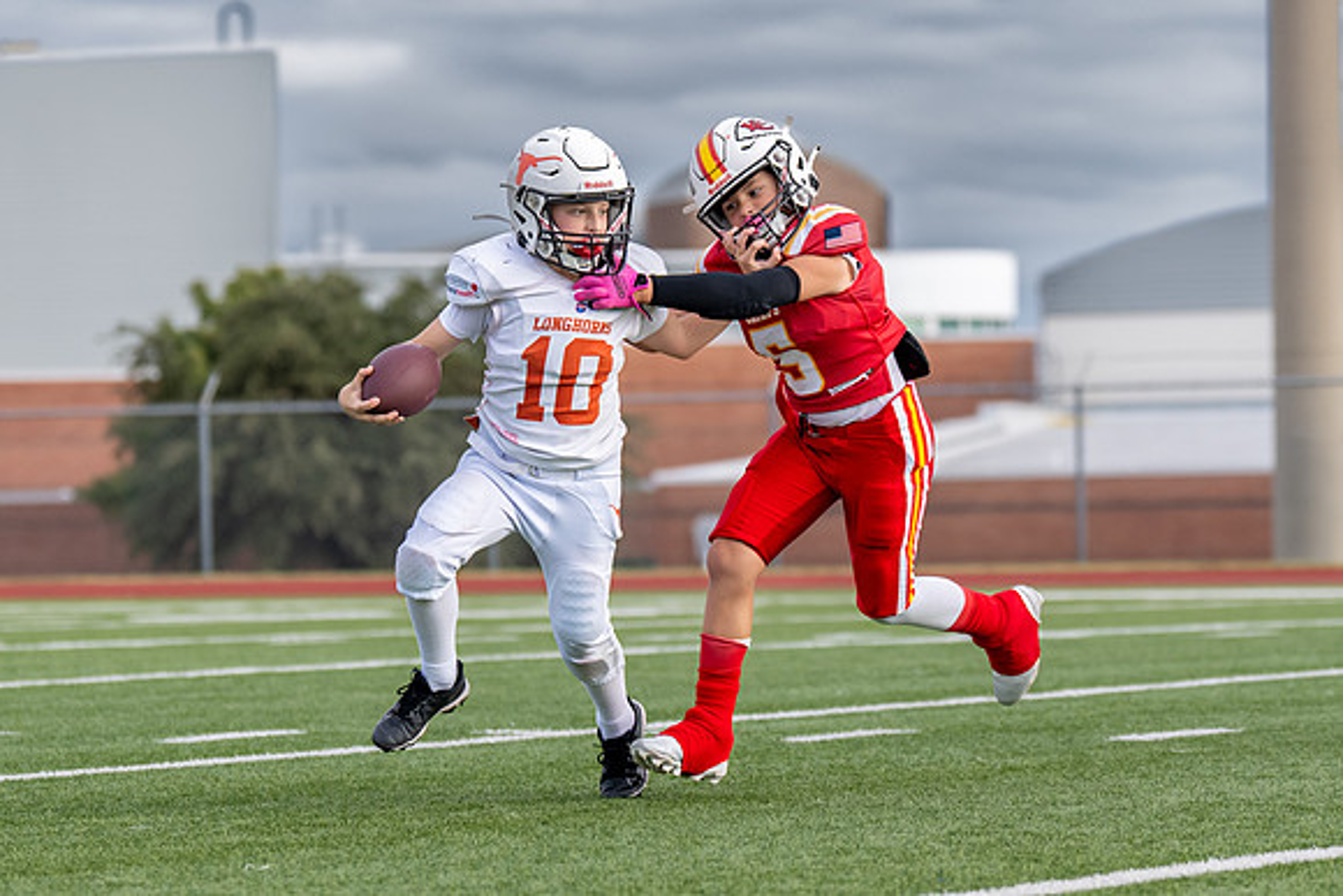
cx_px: 672
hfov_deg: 9.6
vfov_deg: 6.4
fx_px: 8023
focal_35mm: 215
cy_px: 481
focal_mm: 102
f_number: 2.8
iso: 320
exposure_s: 1/2500
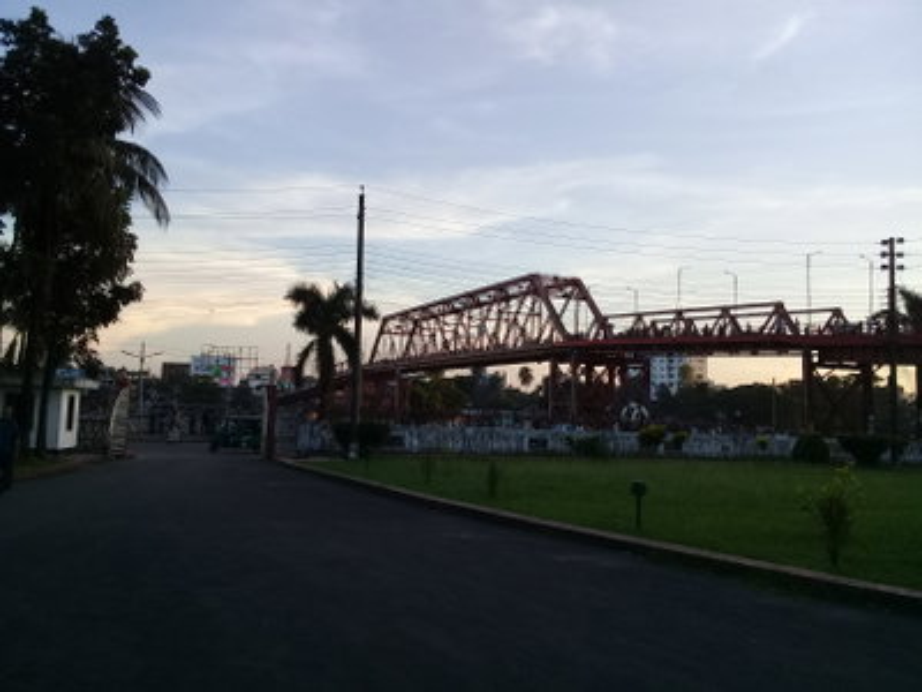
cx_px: 461
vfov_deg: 45.4
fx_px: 826
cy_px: 346
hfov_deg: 58.4
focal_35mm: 31
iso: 50
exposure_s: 1/266
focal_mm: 3.3
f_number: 2.2
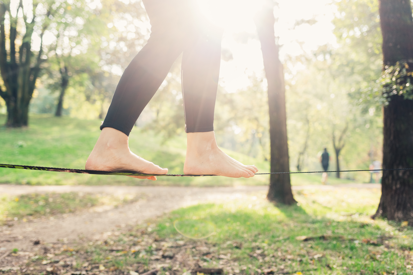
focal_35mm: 35
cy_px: 138
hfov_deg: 54.4
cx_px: 206
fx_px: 402
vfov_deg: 37.9
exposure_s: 1/500
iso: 500
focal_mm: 35
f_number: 2.8
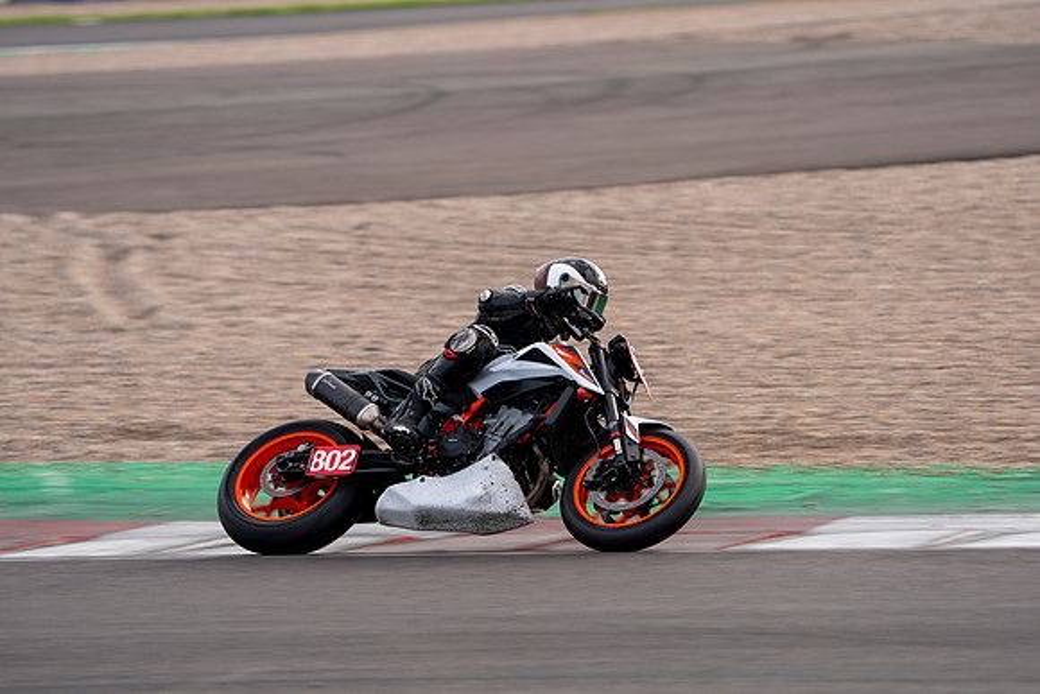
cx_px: 520
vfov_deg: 4.9
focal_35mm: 282
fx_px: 8148
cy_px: 347
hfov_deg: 7.3
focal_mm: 282
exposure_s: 1/400
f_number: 5
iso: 160
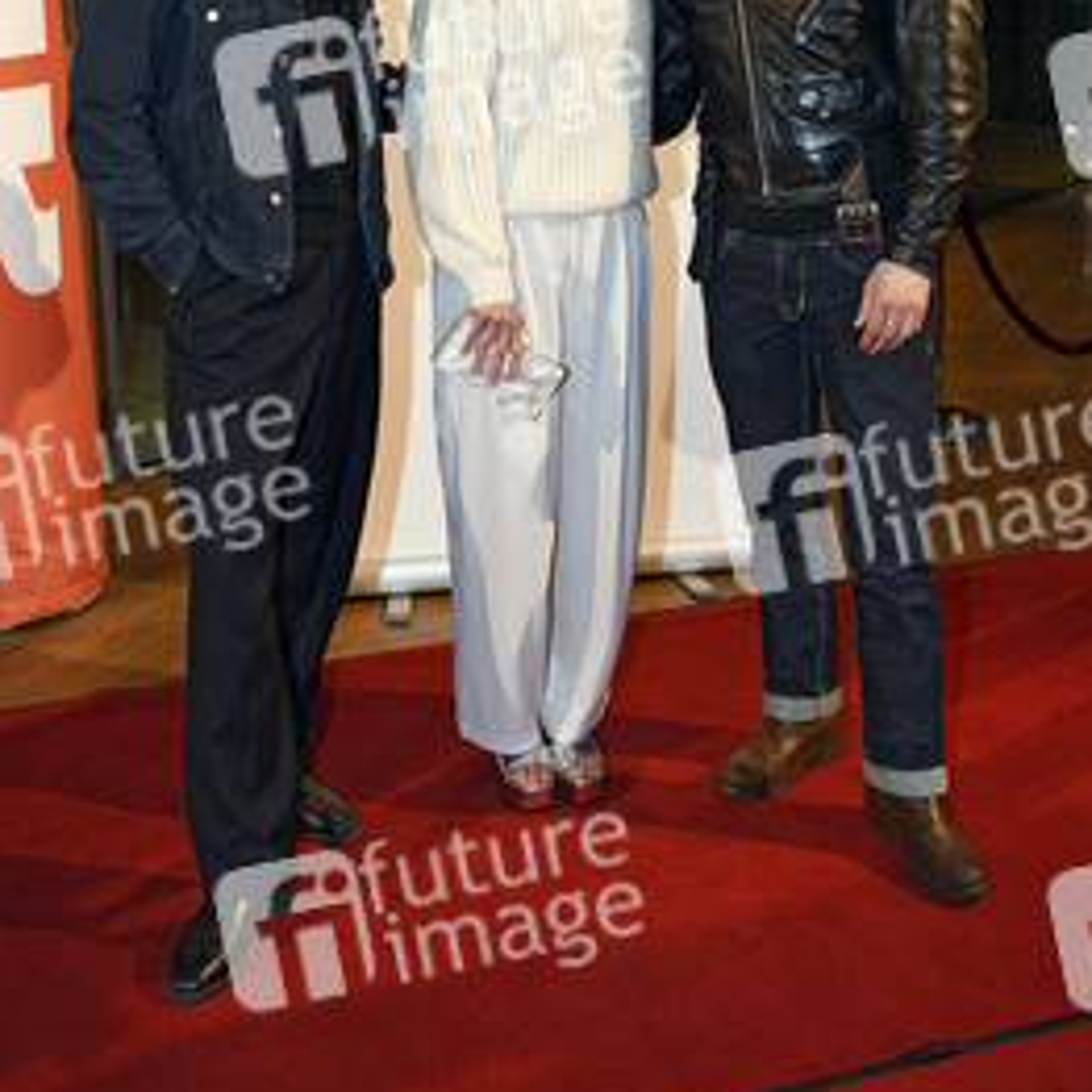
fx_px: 1570
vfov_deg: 37.5
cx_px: 550
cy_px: 288
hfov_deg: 38.3
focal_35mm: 44
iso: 800
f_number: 3.5
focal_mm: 34
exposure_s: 1/160
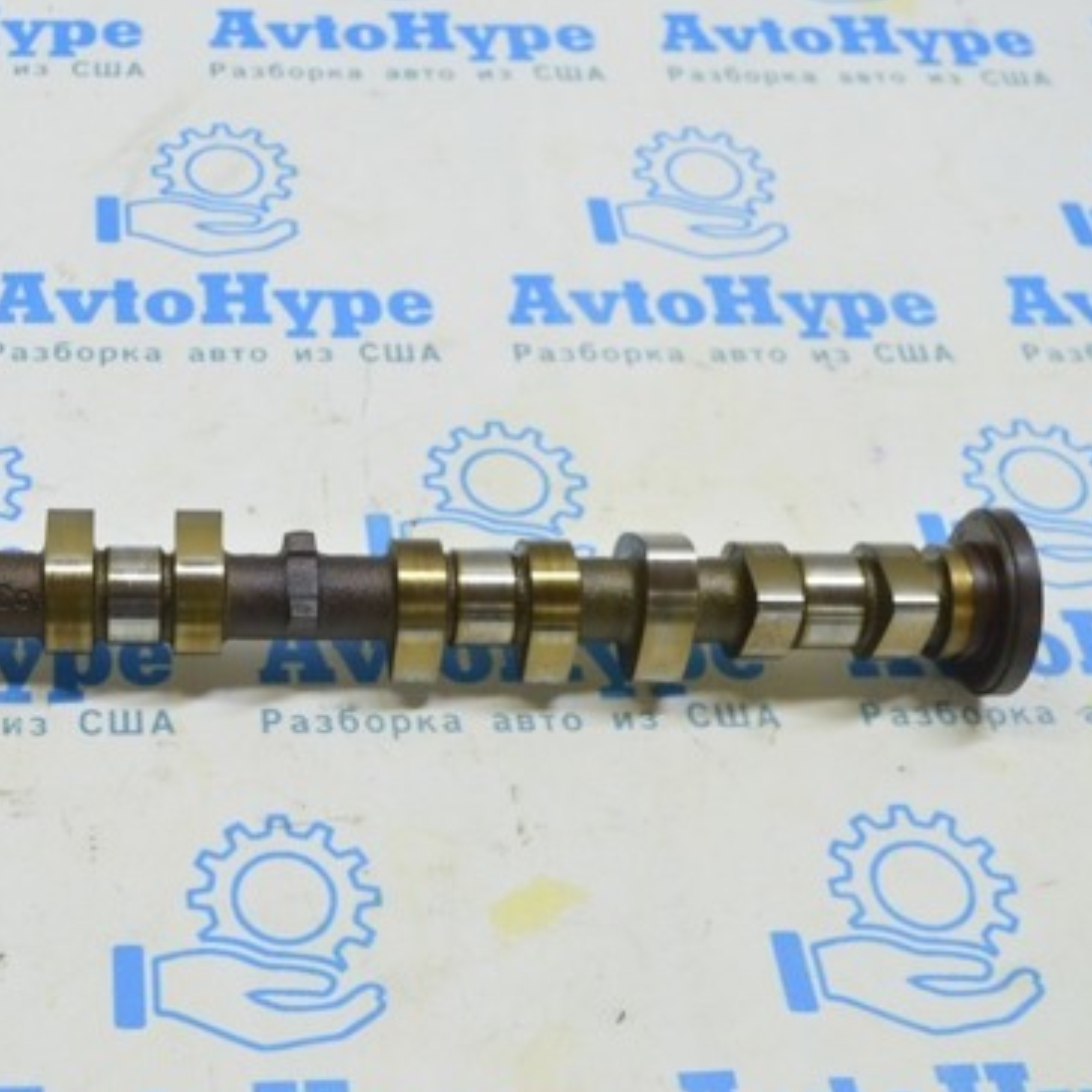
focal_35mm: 58
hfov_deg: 28.6
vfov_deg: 29.5
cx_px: 141
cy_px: 507
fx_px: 2070
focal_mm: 26
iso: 400
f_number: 5.6
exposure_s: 1/20
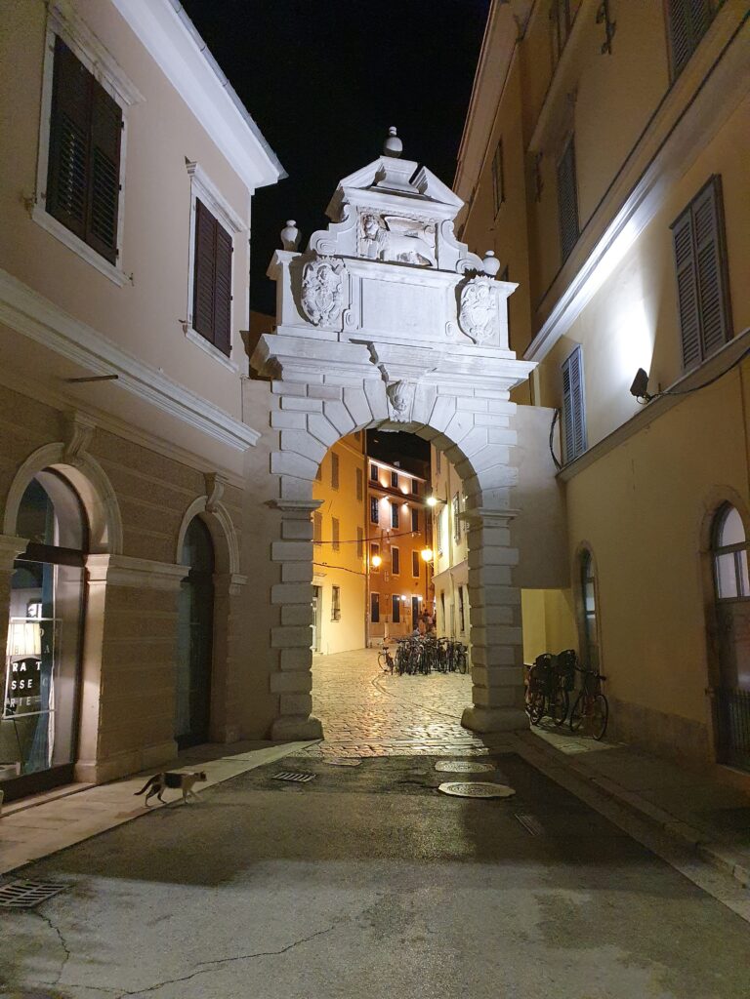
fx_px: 751
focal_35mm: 26
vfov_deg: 67.3
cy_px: 500
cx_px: 375
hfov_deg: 53.1
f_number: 2.4
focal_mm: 4.32
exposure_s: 1/33
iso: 640
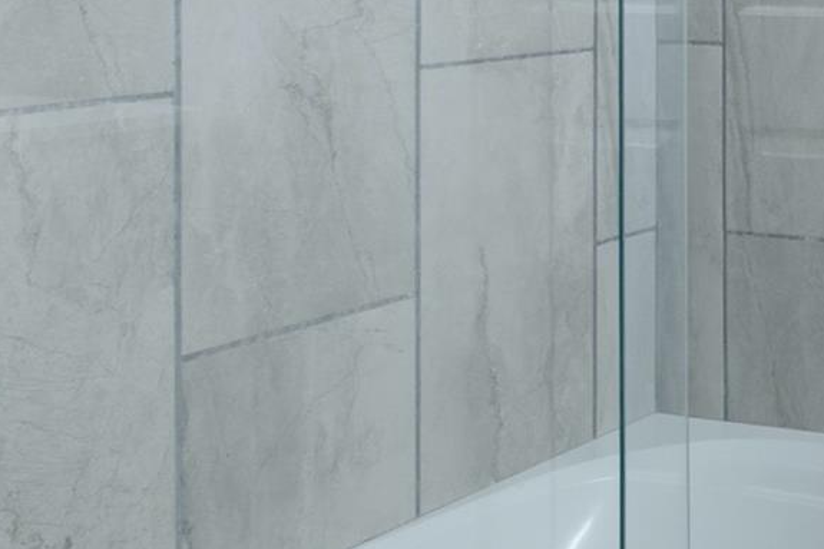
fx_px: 1304
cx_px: 1247
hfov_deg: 25.7
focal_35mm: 57
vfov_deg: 22.4
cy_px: -65
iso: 400
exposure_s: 1/5
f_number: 8
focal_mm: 11
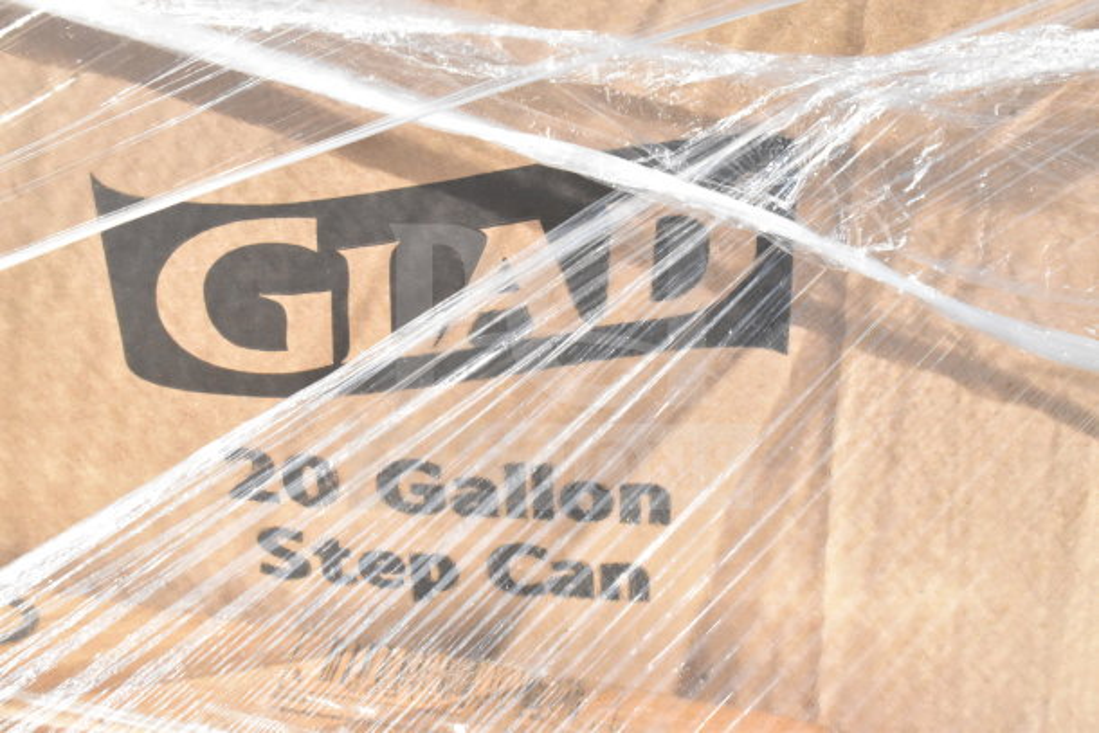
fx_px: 2198
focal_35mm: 72
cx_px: 550
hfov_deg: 28.1
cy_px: 366
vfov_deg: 18.9
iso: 6400
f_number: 22
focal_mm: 48
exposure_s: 1/1250
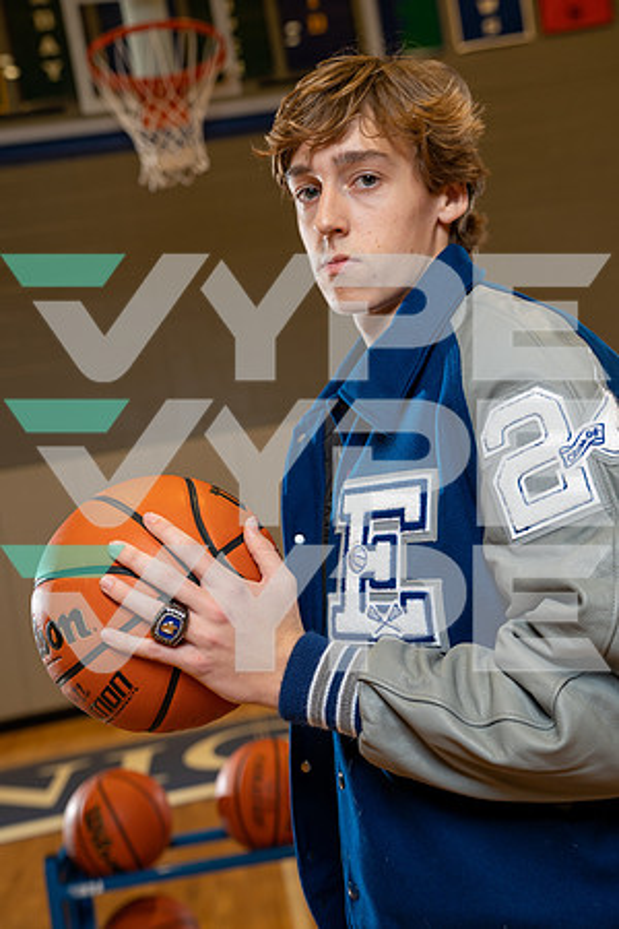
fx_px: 1109
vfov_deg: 45.4
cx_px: 310
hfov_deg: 31.2
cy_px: 464
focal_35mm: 43
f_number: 4
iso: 400
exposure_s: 1/125
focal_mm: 43
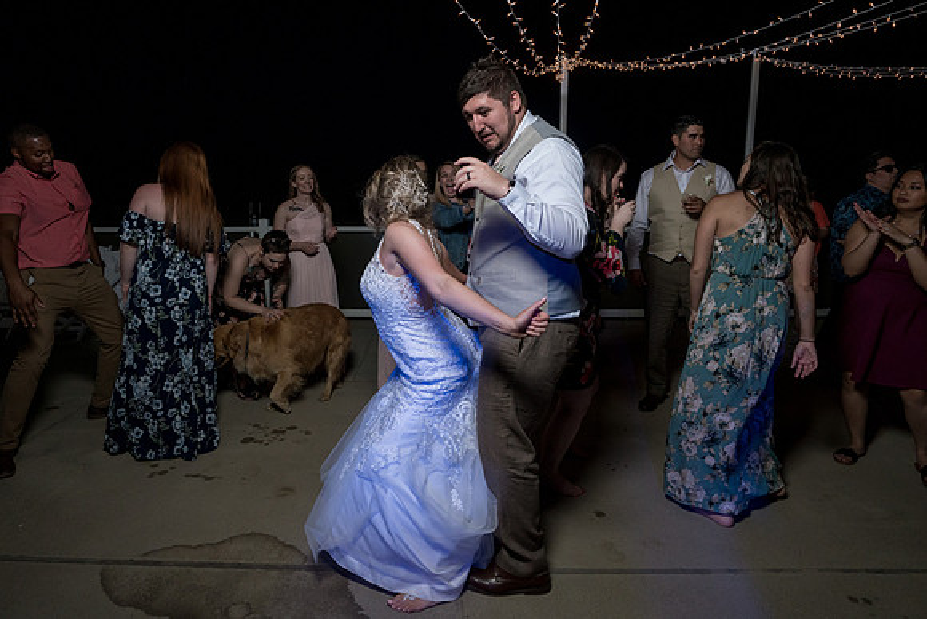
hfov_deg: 78.9
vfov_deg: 57.4
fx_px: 561
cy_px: 258
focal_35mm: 22
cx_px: 413
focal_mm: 17
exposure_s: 1/250
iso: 2000
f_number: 5.6
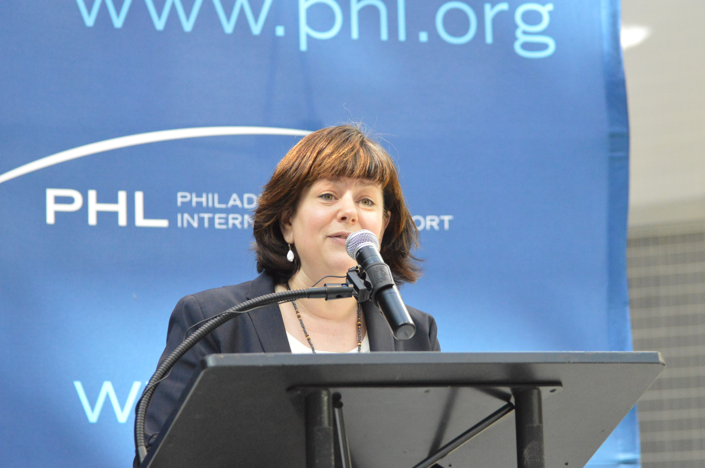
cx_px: 352
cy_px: 234
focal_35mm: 158
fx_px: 3082
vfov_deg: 8.7
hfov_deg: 13.1
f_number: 4
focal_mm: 105
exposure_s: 1/320
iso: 3200
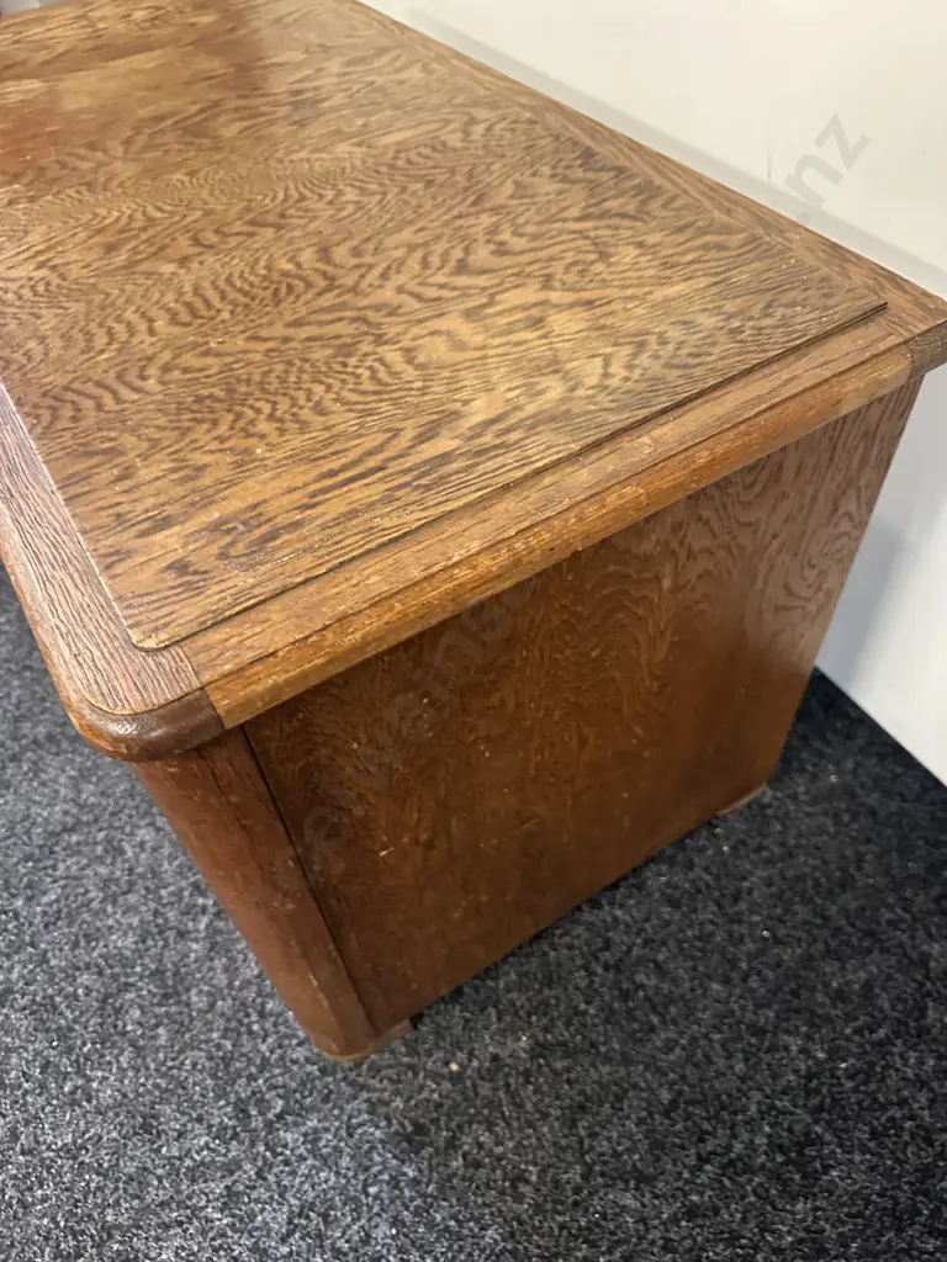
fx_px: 875
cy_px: 631
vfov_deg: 71.6
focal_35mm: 24
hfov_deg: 56.8
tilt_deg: -49.7
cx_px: 474
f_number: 1.78
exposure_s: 1/50
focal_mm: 6.86
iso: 500
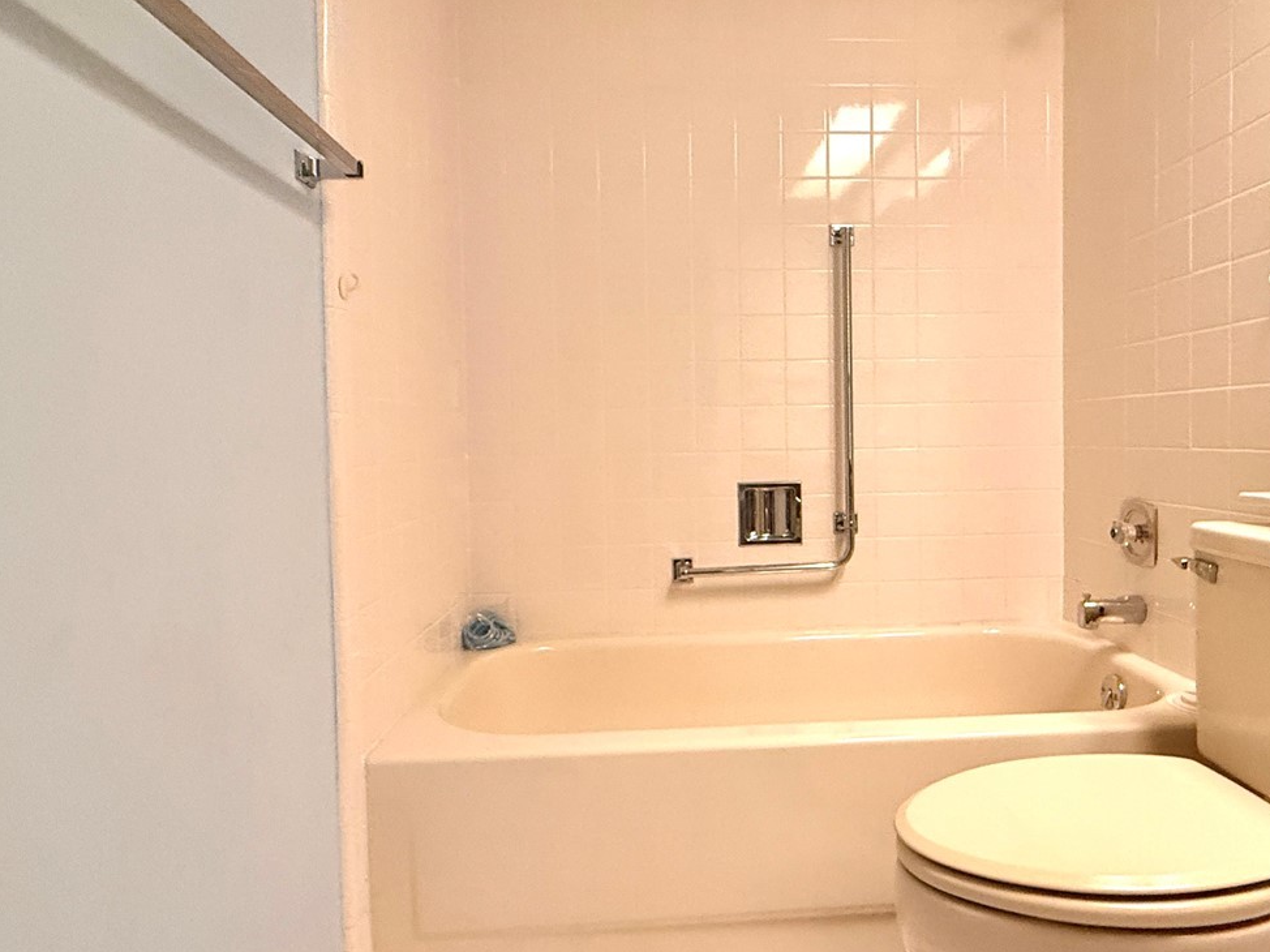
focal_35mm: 23
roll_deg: +1.1
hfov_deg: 73.5
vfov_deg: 58.9
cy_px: 464
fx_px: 844
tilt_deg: -4.2
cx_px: 726
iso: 400
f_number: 2.2
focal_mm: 2.22
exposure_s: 1/60
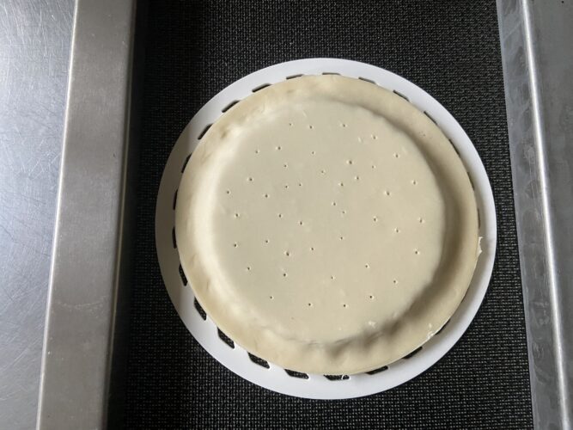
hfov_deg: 67.3
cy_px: 215
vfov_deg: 53.0
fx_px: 430
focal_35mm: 26
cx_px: 286
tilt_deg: -83.0
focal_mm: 4.25
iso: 500
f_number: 1.8
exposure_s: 1/50
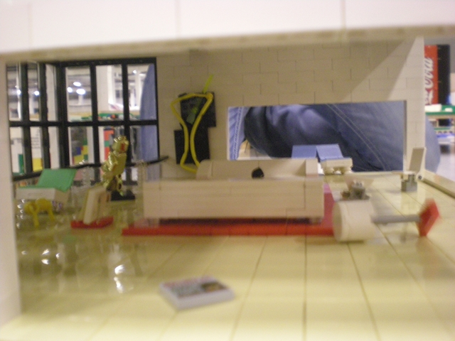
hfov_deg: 49.0
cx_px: 228
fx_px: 499
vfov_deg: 37.7
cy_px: 170
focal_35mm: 38
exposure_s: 1/5.2
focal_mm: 6.3
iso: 400
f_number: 3.1
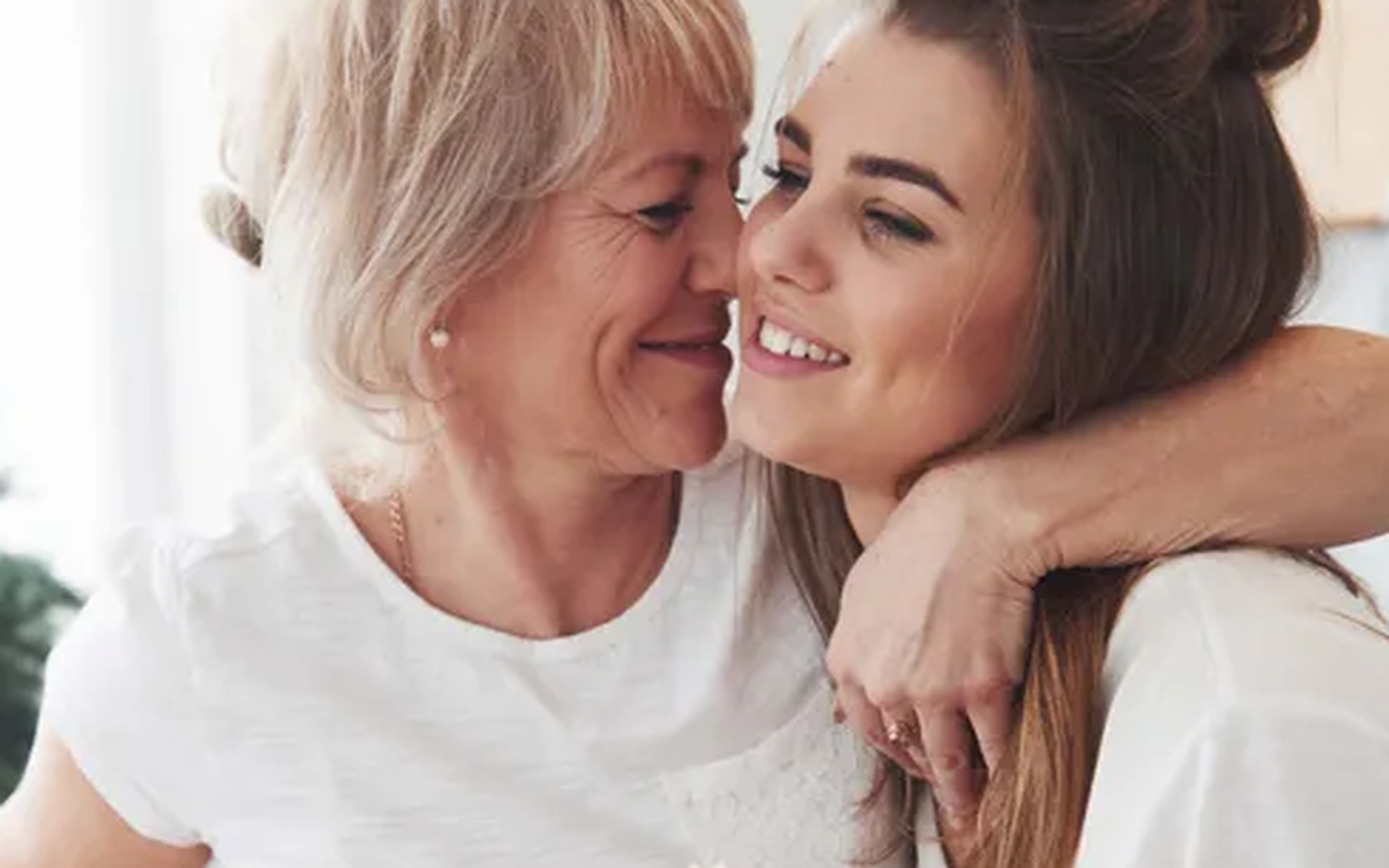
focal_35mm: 81
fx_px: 3066
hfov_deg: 25.5
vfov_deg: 16.0
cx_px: 524
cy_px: 625
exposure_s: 1/200
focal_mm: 38
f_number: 3.2
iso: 320
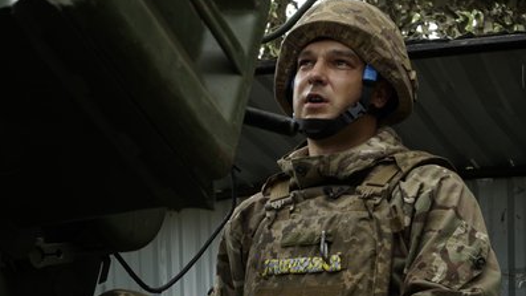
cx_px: 264
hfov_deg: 28.6
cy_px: 173
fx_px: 1032
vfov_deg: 16.3
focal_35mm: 74
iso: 640
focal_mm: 70
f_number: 13
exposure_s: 1/60
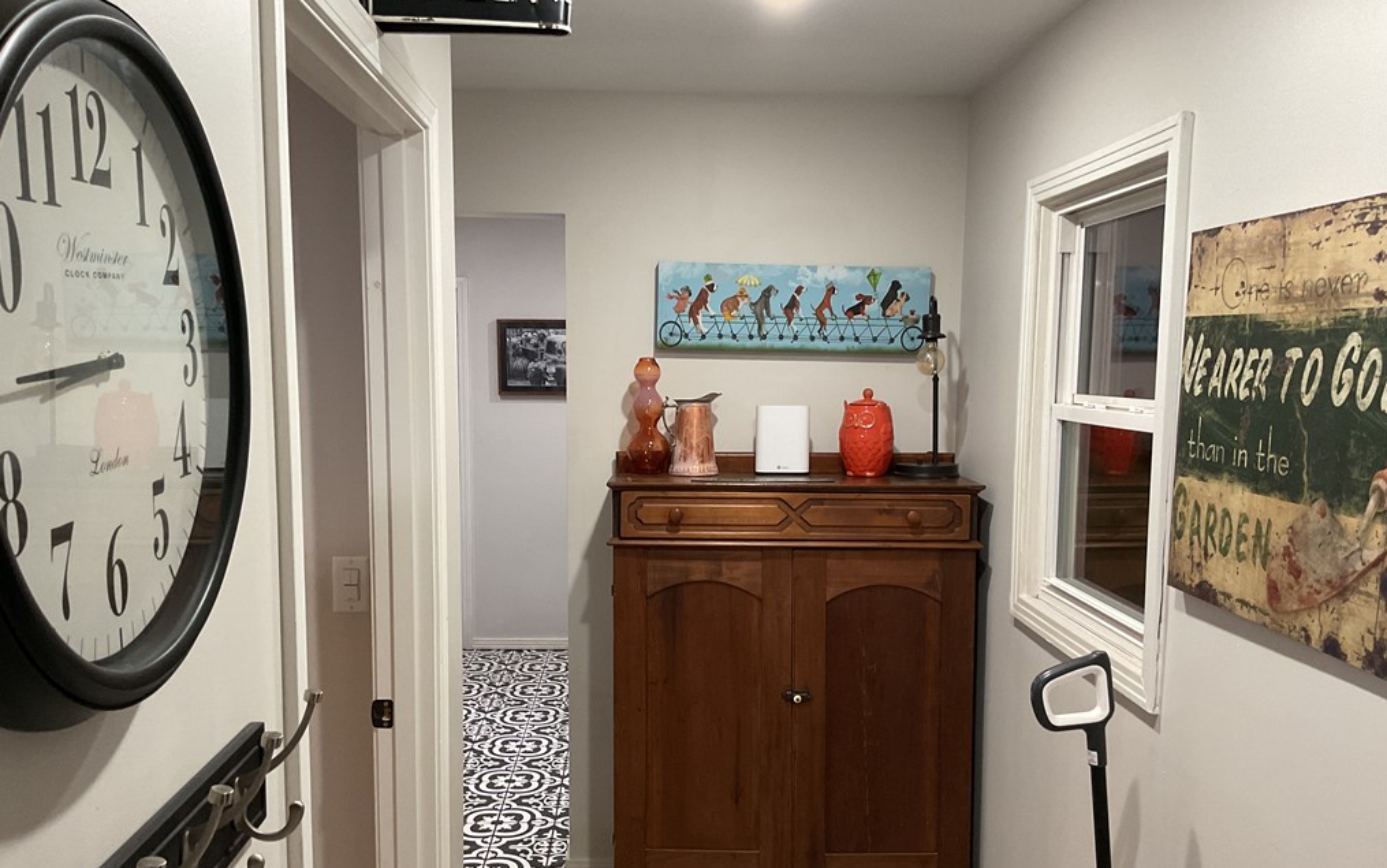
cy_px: 508
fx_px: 1172
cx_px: 690
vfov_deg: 40.5
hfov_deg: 61.2
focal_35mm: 31
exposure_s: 1/60
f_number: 1.8
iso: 125
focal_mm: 3
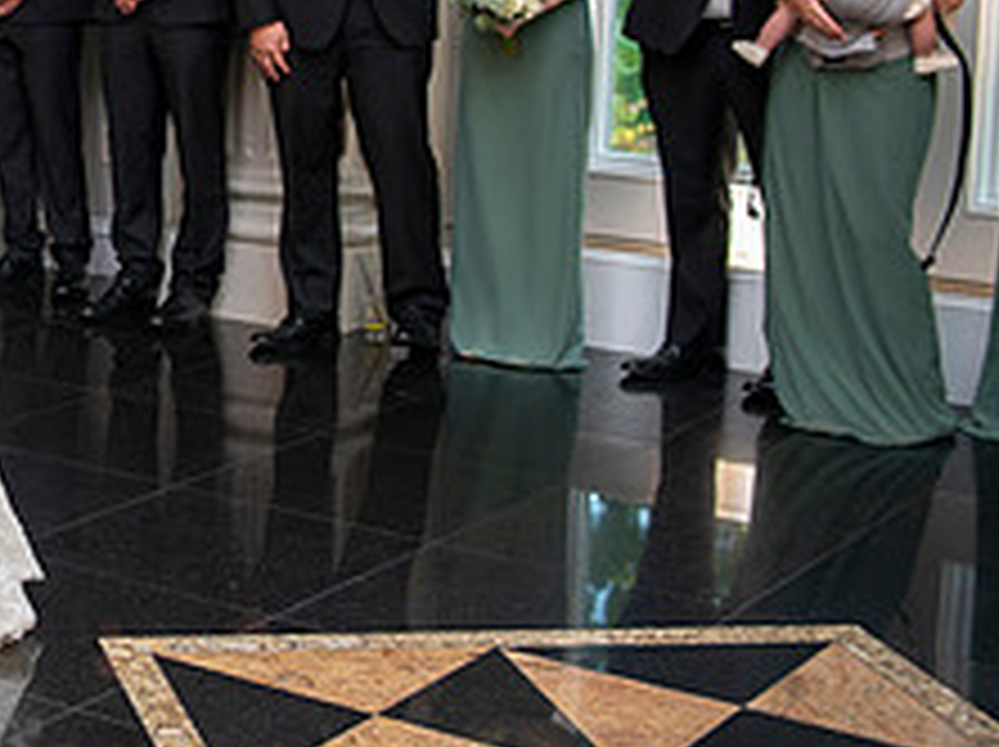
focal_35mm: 83
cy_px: 130
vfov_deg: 17.6
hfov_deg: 21.9
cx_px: -180
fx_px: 2393
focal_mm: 32
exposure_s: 1/100
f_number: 2.8
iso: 800
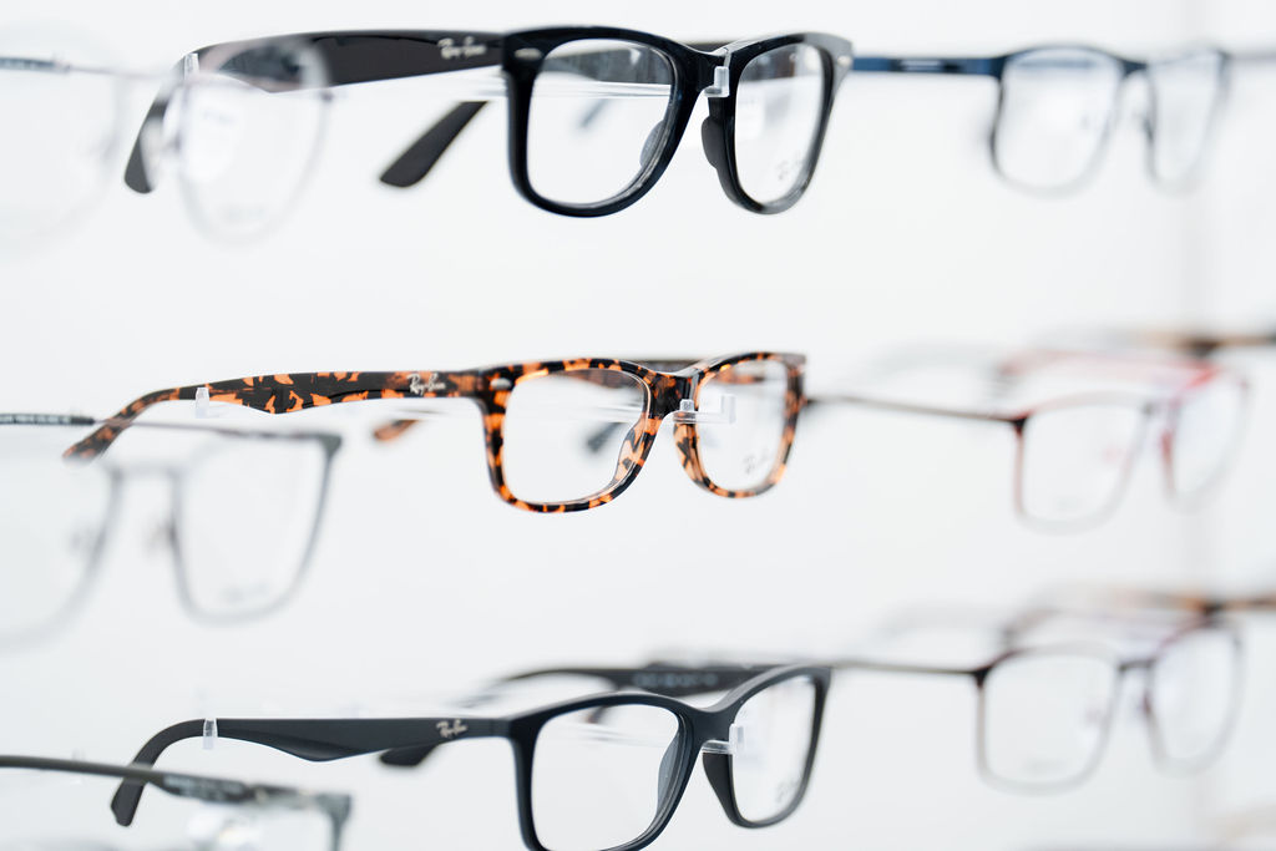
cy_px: 426
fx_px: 5352
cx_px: 638
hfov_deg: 13.6
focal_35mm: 151
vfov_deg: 9.1
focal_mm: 151
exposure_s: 1/250
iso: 800
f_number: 2.8
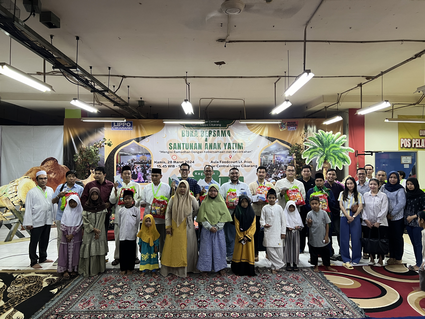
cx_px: 212
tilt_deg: +0.9
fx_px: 319
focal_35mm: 26
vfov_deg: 53.1
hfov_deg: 67.3
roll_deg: -0.2
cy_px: 160
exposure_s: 1/50
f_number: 1.5
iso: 250
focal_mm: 5.7
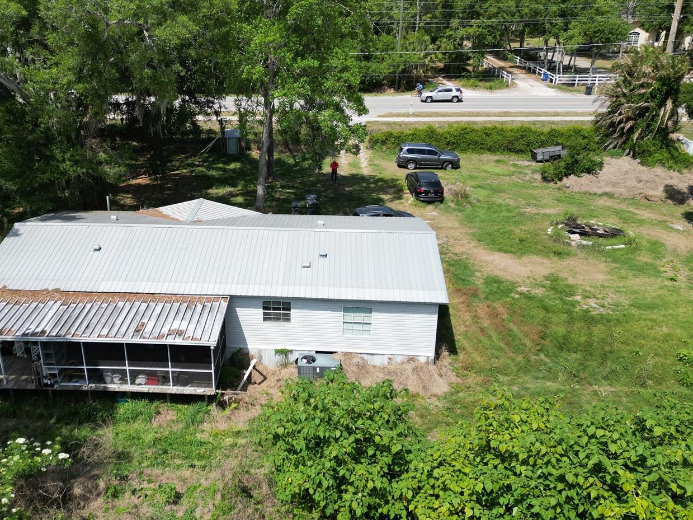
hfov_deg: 58.0
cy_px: 224
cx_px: 289
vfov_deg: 45.3
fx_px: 621
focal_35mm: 31
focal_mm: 6.72
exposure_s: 1/3200
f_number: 1.7
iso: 130
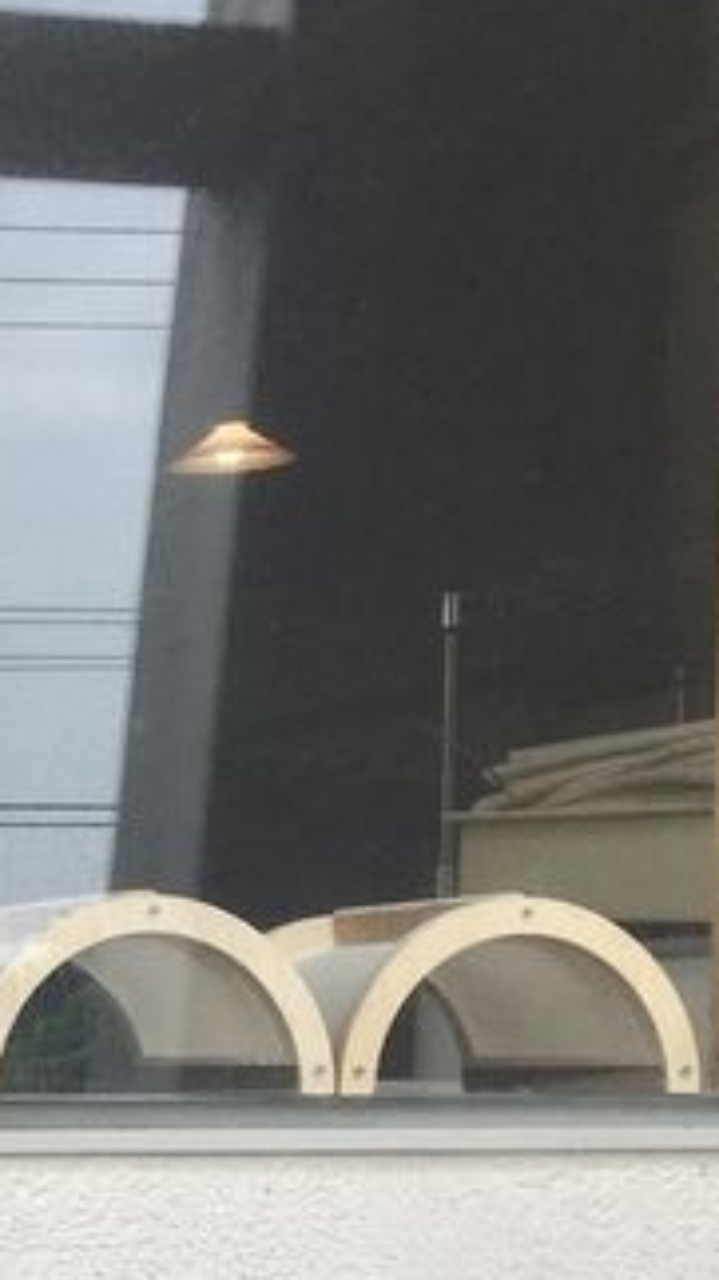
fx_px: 2713
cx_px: -653
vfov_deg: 25.7
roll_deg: -0.1
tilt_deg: -3.0
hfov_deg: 13.3
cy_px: 1163
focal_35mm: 80
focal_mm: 4.15
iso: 25
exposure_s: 1/523
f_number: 2.2
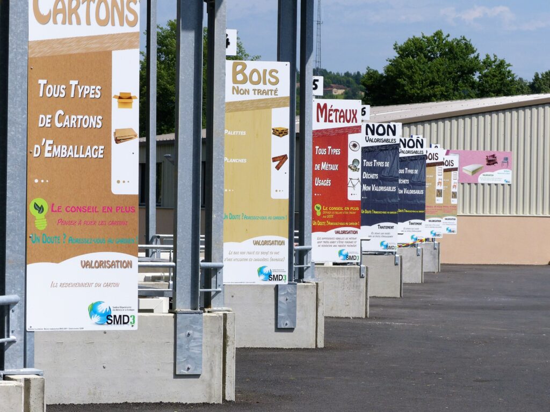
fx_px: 2336
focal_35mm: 147
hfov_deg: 13.4
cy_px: 206
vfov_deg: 10.1
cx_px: 275
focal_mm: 26.5
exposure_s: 1/1300
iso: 100
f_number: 4.5
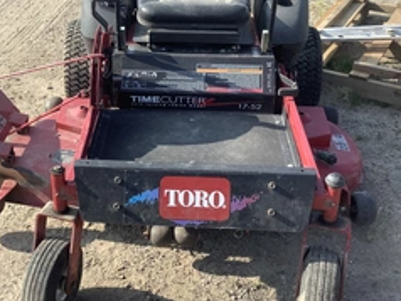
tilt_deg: -27.8
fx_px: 603
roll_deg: -0.9
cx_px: 158
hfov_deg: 36.6
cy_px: 116
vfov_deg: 28.0
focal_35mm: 52
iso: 25
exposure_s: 1/574
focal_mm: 3.3
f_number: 2.4
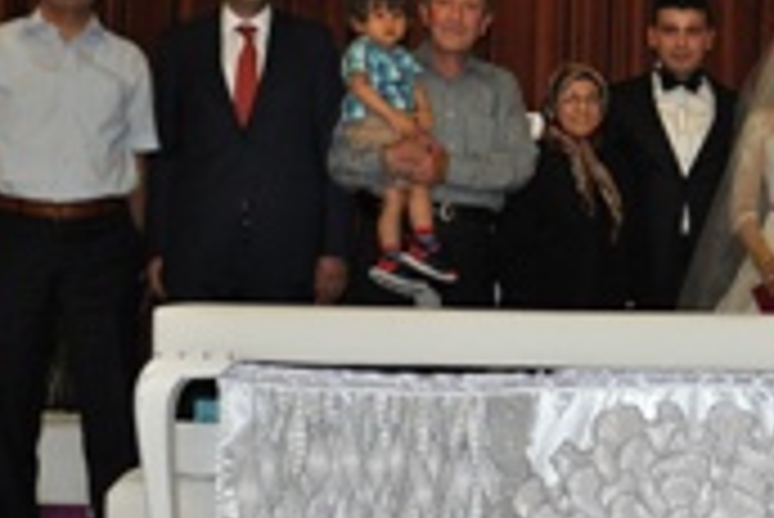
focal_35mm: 78
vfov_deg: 17.5
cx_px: 675
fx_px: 1678
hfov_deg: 25.3
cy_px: 167
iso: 800
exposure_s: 1/60
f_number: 3.8
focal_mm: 20
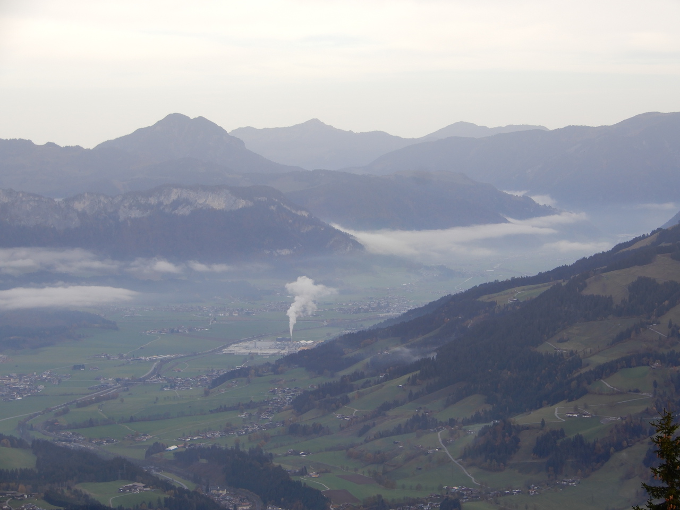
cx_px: 340
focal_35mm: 105
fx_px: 2063
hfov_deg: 18.7
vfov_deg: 14.1
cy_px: 255
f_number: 5
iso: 80
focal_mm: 18.7
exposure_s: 1/160
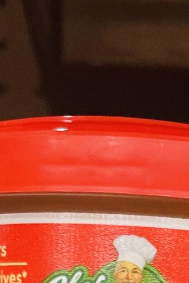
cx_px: 148
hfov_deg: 10.4
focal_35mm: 132
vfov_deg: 13.3
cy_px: 576
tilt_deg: -9.1
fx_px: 1038
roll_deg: -2.5
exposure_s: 1/60
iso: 160
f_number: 1.6
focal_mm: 4.2
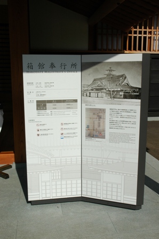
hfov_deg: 33.0
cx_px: 80
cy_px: 120
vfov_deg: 48.0
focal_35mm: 40
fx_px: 269
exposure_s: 1/500
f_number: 11
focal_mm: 27
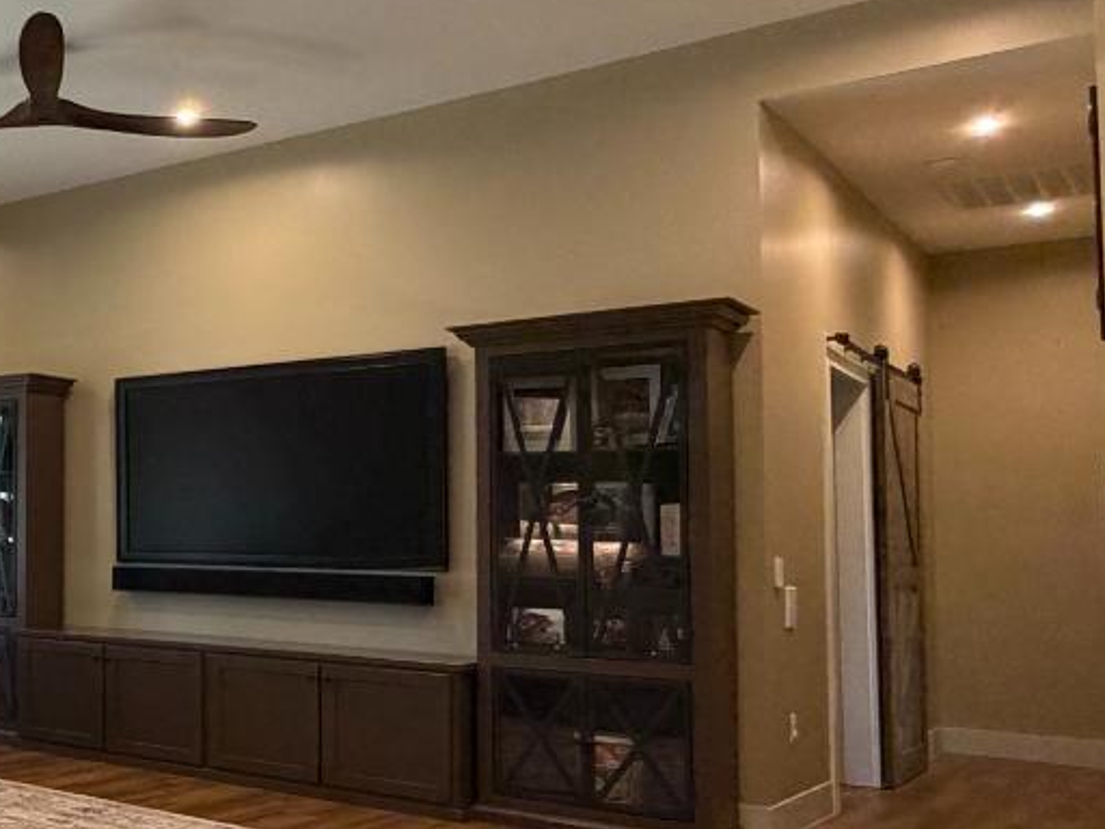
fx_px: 1309
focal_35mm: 41
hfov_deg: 34.6
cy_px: 491
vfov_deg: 35.0
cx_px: -276
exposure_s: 1/60
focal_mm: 2.22
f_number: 2.2
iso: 250
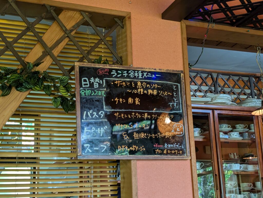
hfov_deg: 38.9
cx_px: 132
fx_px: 373
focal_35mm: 49
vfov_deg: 29.7
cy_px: 99
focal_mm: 6.9
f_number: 1.68
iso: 167
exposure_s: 1/60
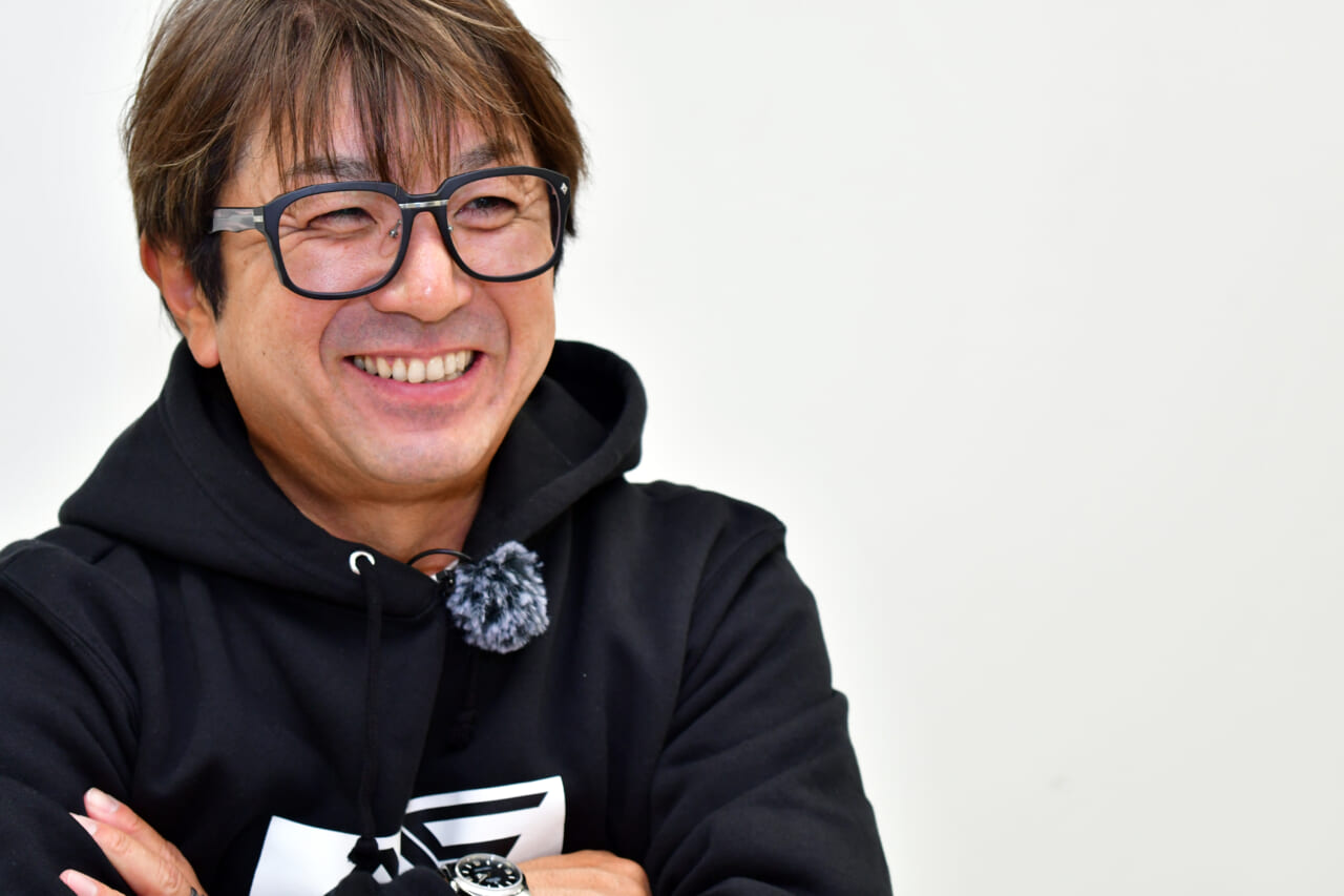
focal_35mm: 82
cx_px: 672
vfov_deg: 16.6
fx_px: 3061
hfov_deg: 24.8
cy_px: 448
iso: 800
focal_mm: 55
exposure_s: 1/100
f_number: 5.6
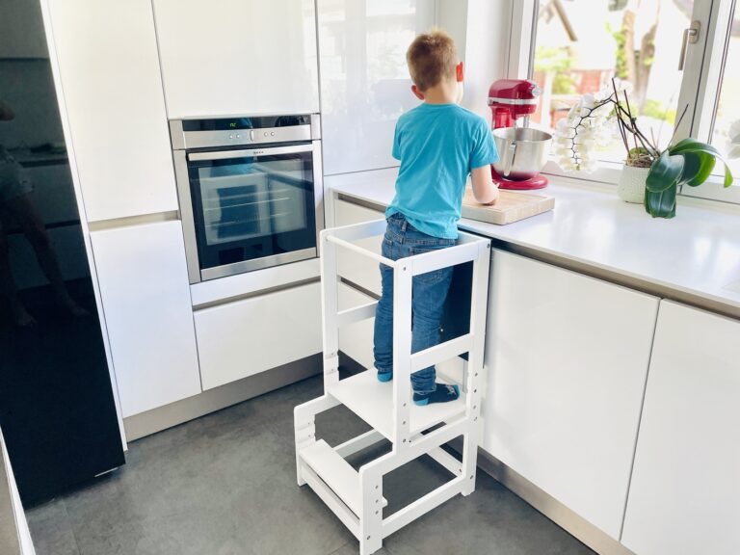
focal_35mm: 26
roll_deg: +0.5
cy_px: 278
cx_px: 370
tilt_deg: -19.6
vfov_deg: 53.1
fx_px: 556
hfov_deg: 67.3
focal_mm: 4.2
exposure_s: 1/121
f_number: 1.6
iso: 125
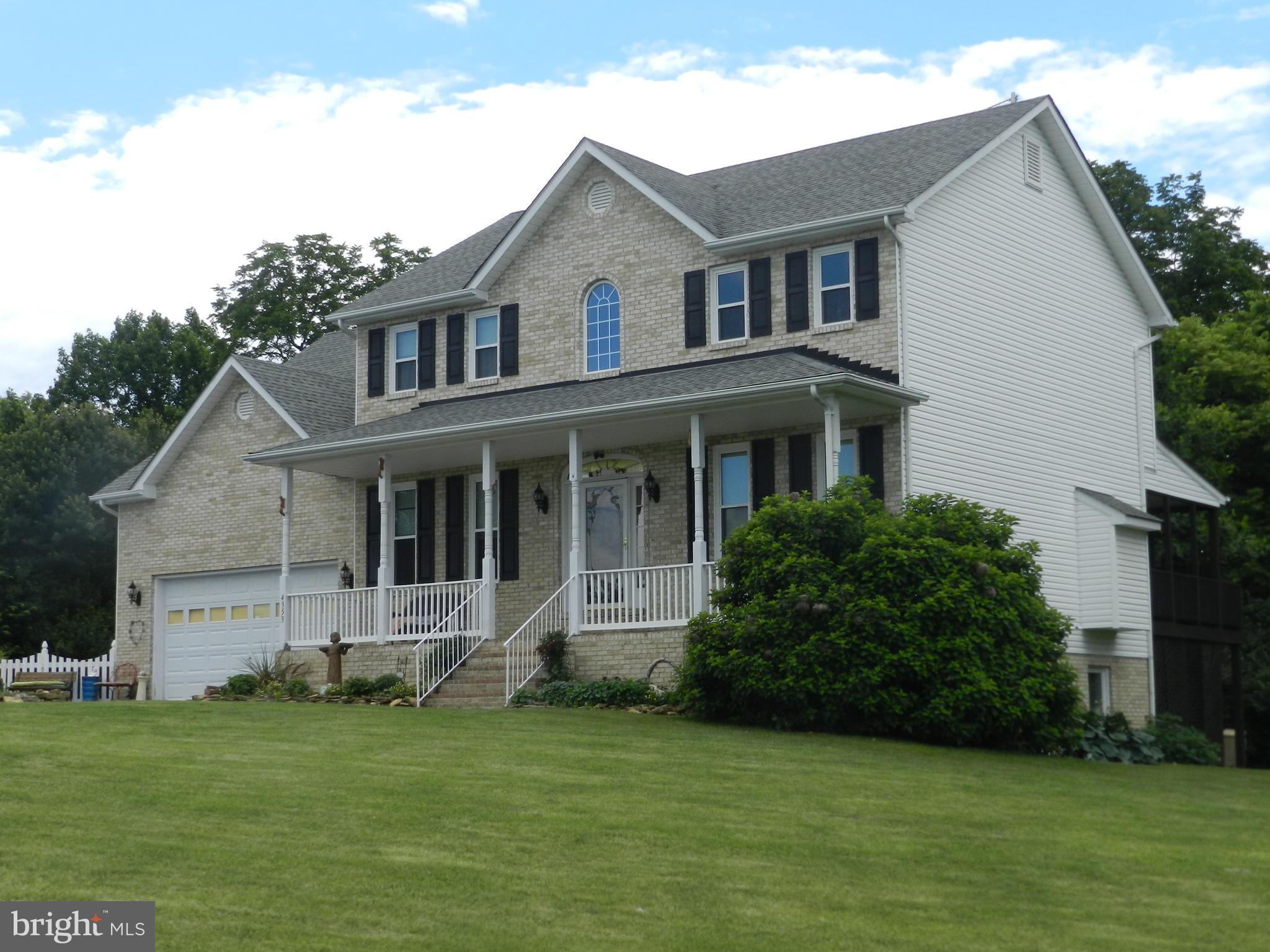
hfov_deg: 36.2
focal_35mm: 53
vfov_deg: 27.5
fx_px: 1944
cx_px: 635
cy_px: 476
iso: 160
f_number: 4.4
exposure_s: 1/800
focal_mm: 9.4
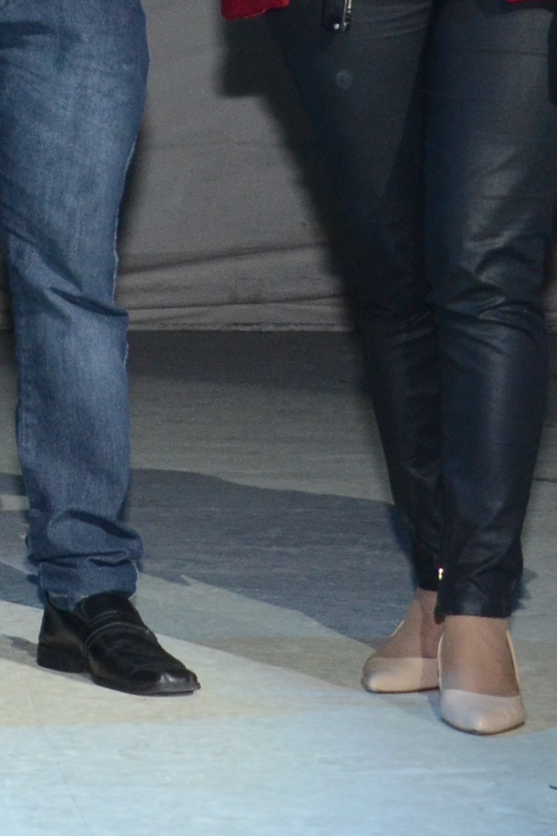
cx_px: -1029
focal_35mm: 187
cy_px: -118
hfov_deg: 6.7
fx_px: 4342
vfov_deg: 10.8
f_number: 4.5
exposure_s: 1/80
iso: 1000
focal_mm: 28
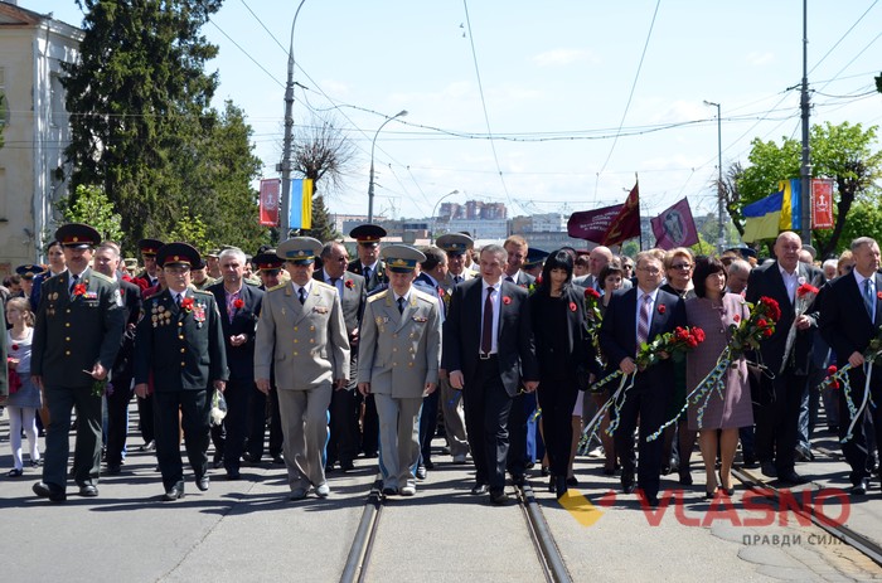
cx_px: 441
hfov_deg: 24.7
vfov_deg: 16.5
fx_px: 2016
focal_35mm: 82
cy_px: 292
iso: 180
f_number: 8
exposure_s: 1/250
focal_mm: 55
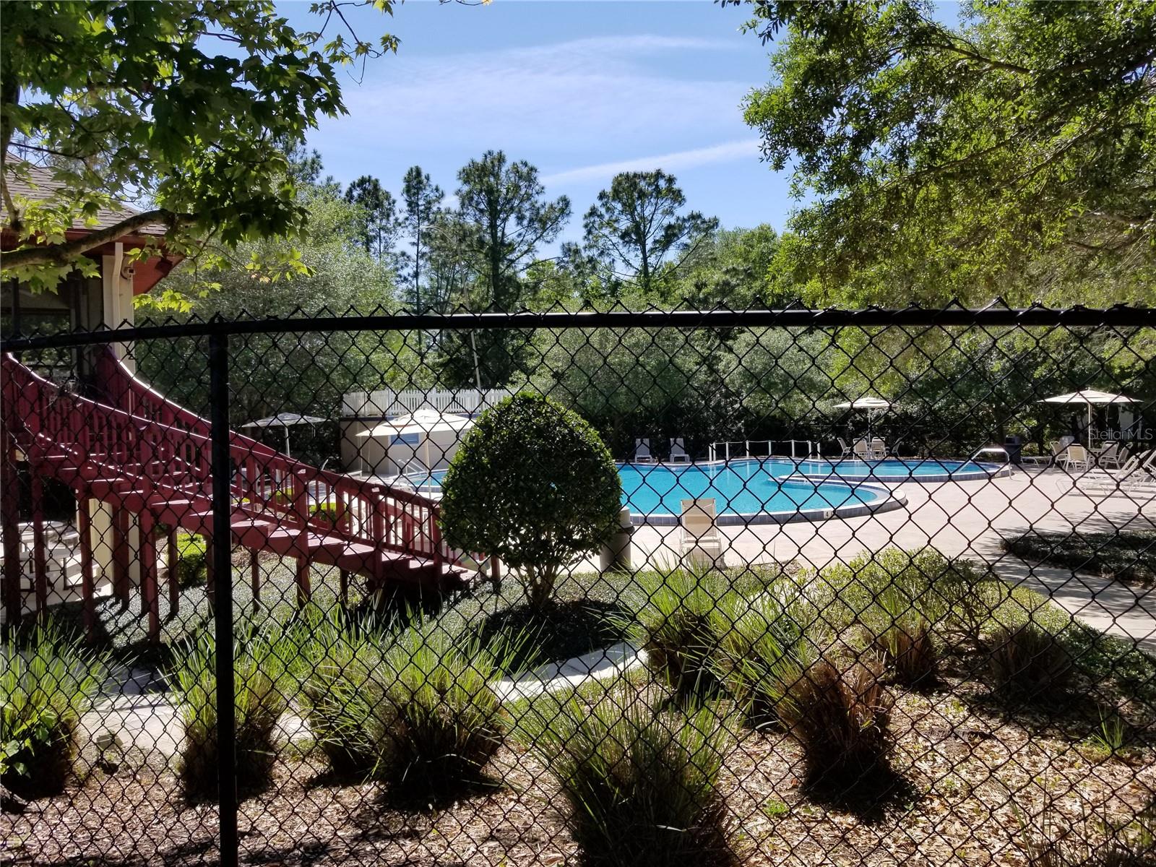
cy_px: 434
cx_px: 578
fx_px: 868
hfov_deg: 67.3
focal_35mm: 26
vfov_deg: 53.1
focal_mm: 4.3
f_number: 1.7
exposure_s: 1/2404
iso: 50
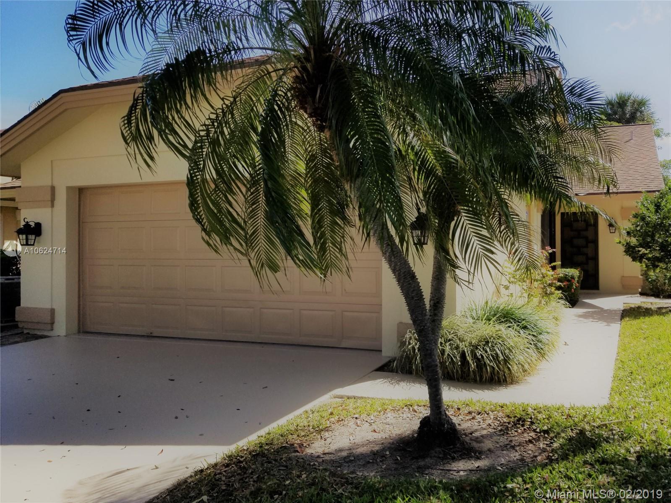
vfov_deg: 53.1
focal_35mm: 26
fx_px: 504
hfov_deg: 67.3
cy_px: 252
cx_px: 336
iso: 50
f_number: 1.7
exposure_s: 1/2817
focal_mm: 4.3
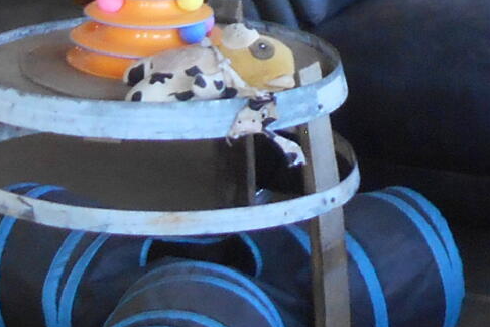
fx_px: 2273
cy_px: -263
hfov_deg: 12.3
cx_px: 344
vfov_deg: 7.9
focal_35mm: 167
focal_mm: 4.6
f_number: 3.2
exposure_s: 1/30
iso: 160
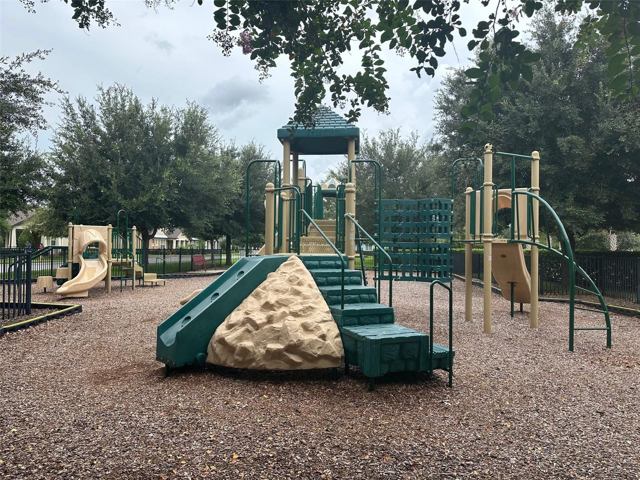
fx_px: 444
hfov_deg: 71.6
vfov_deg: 56.8
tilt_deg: +0.7
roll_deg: -0.5
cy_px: 240
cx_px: 320
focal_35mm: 24
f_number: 1.78
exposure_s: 1/2155
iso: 80
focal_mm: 6.86
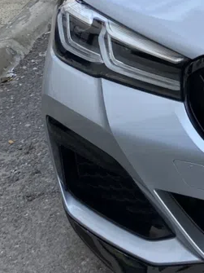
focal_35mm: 106
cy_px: 4
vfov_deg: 18.1
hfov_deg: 12.6
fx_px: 833
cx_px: 373
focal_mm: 4.25
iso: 32
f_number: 1.8
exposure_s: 1/1316
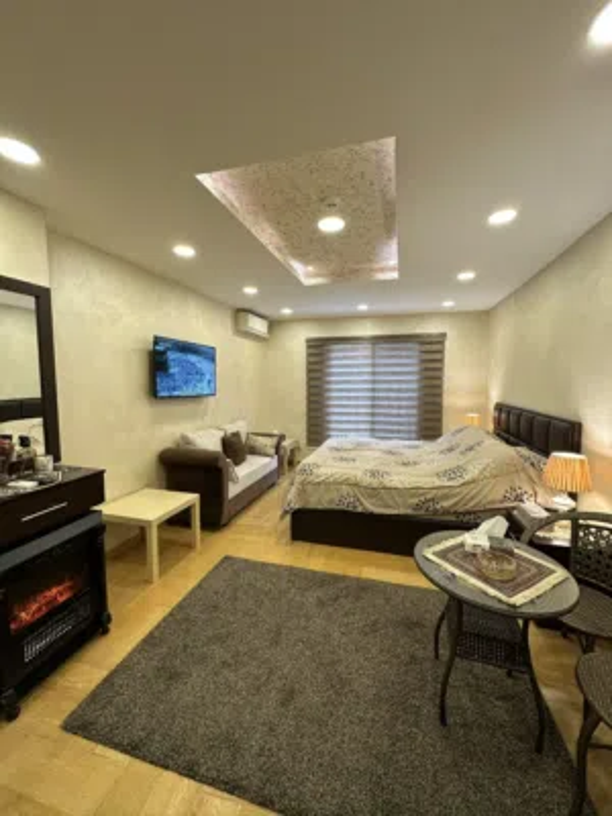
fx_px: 330
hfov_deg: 85.7
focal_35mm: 14
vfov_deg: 102.1
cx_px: 306
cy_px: 408
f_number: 2.2
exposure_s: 1/100
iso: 200
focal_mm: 2.22
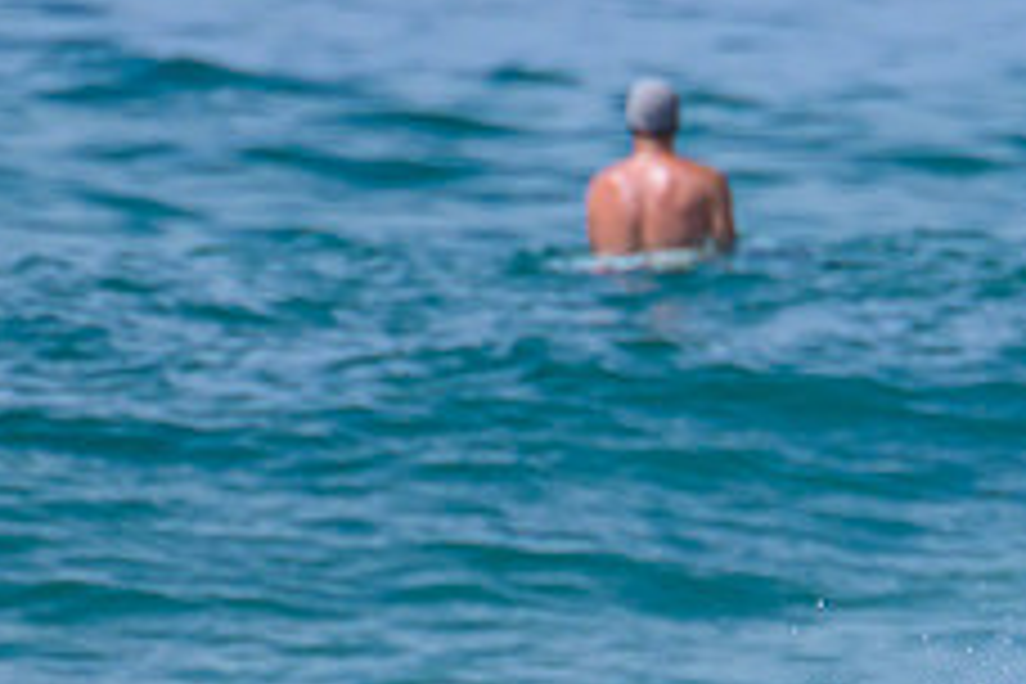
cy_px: 826
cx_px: 1098
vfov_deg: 0.5
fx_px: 79224
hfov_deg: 0.7
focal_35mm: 2780
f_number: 11
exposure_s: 1/2000
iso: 900
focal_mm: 800
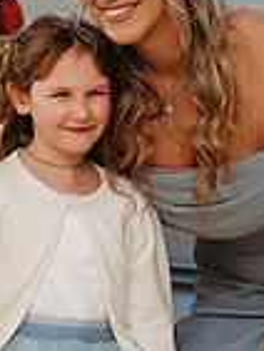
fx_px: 2183
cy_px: 246
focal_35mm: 215
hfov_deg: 6.9
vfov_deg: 9.2
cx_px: 131
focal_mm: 70
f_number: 2.8
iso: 100
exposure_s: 1/200
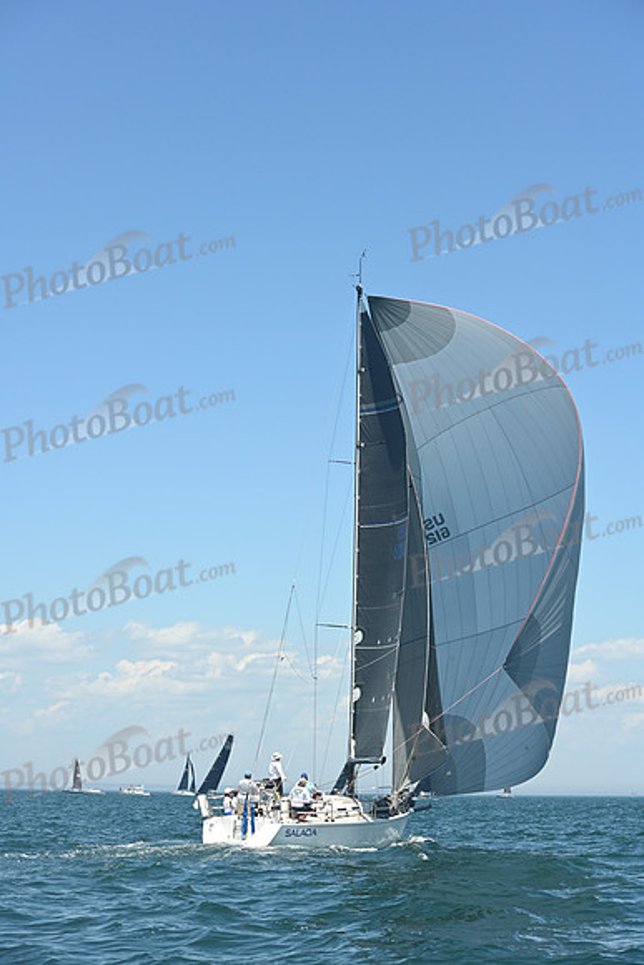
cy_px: 482
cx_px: 322
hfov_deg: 19.5
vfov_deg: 28.8
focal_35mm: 70
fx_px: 1877
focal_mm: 70
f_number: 7.1
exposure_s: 1/1000
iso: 320
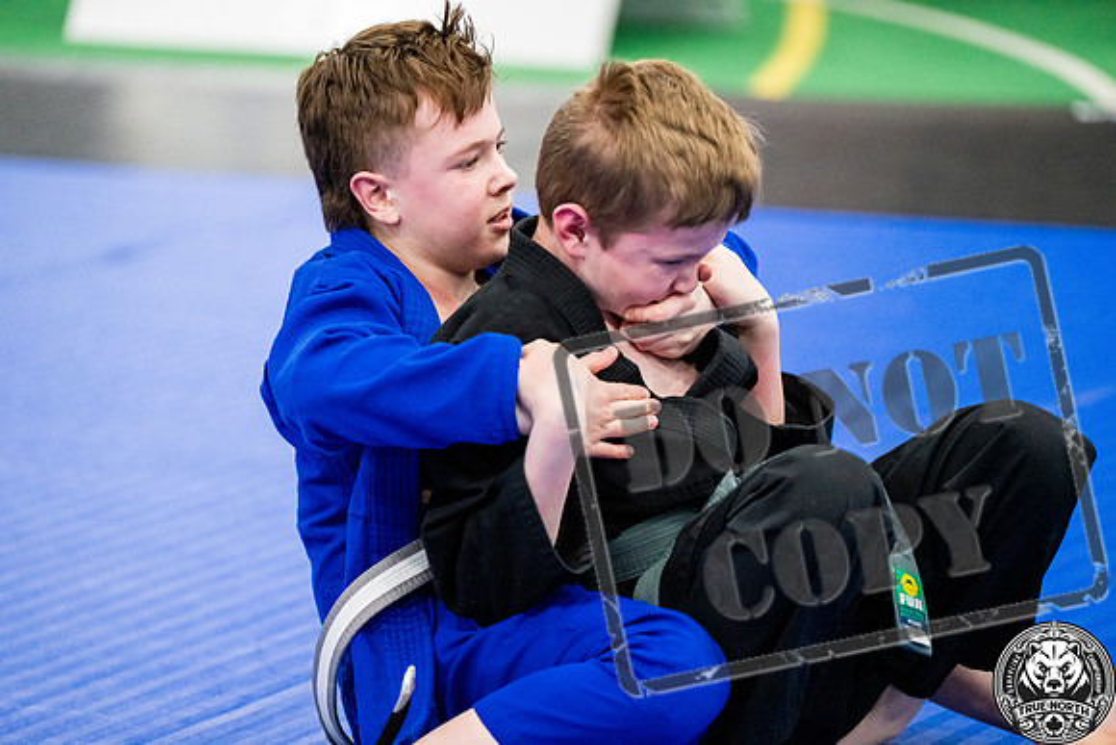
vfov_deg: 6.9
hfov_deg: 10.3
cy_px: 372
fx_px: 6201
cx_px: 558
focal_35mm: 200
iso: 6400
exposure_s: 1/640
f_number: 2.8
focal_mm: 200
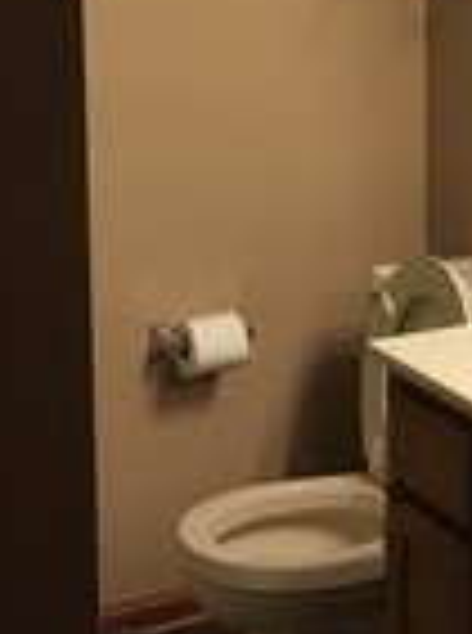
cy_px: 76
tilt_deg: -7.6
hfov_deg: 14.4
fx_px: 1808
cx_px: 571
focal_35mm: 99
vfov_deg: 19.6
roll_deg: -1.1
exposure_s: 1/15
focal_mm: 4.15
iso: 50
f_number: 2.2
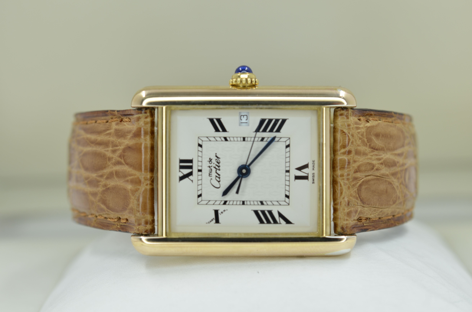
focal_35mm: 60
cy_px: 156
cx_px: 236
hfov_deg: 33.5
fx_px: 785
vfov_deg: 22.5
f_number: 8
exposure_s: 1/50
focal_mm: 40
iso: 160
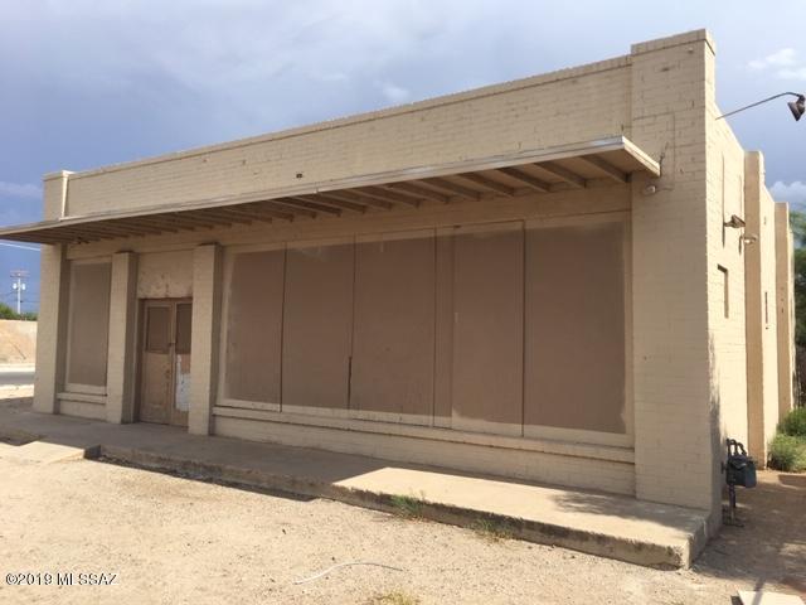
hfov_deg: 61.7
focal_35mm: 29
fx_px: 675
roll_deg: -2.0
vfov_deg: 48.2
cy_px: 302
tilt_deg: +4.6
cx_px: 403
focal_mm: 4.15
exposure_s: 1/1923
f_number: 2.2
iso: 25
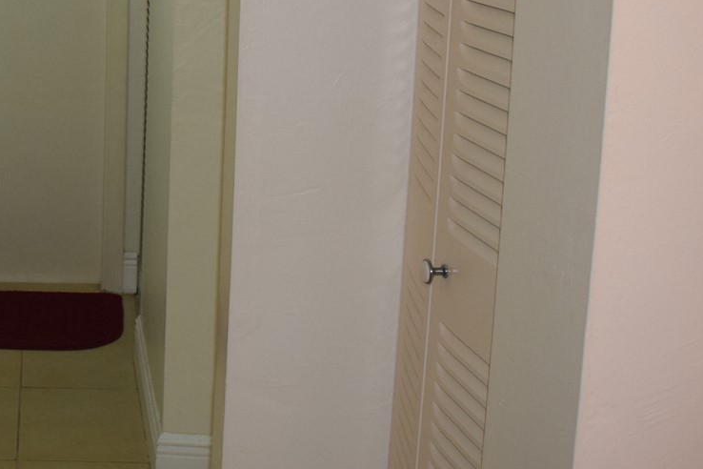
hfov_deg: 27.1
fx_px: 1347
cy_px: 78
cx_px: -49
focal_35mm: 69
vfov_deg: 19.5
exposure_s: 1/100
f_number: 5
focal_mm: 20
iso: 800
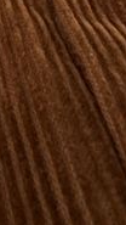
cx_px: -82
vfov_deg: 13.2
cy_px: -378
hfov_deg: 12.8
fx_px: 523
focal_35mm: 88
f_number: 2.2
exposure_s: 1/219
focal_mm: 2.22
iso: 50
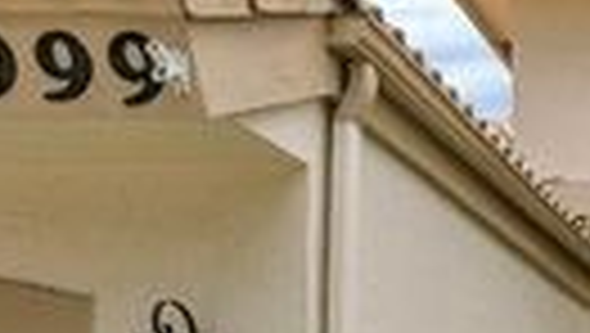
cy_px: 493
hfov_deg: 25.6
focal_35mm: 64
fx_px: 1002
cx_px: 856
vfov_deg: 17.1
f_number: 11
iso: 320
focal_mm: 16
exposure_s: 1/400
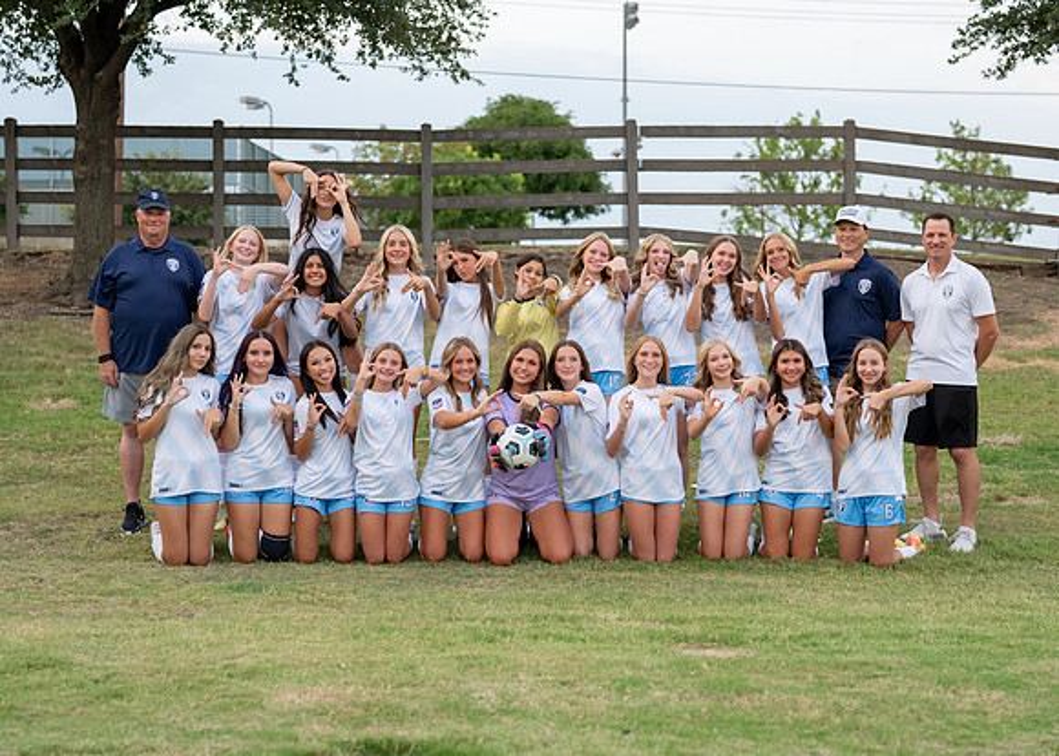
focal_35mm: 63
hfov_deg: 31.1
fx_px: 1905
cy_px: 384
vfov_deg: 22.4
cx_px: 523
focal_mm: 50
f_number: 2.5
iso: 800
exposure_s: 1/1250
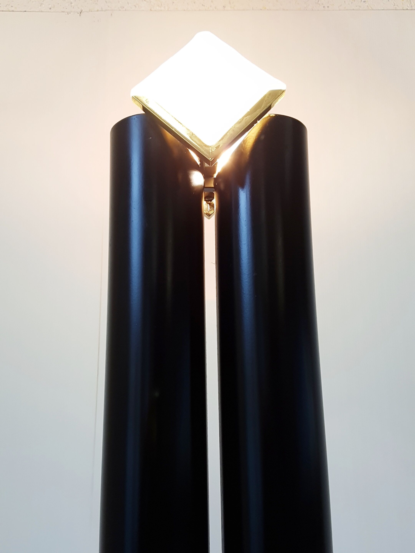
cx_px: 208
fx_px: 416
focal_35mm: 26
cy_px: 276
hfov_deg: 53.1
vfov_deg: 67.3
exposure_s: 1/100
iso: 160
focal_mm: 4.2
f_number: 1.7
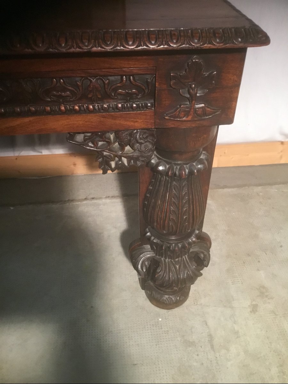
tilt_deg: -39.4
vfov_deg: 58.4
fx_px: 344
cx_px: 144
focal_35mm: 31
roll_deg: -2.2
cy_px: 192
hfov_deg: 45.4
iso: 200
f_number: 2.4
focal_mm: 3.3
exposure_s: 1/25
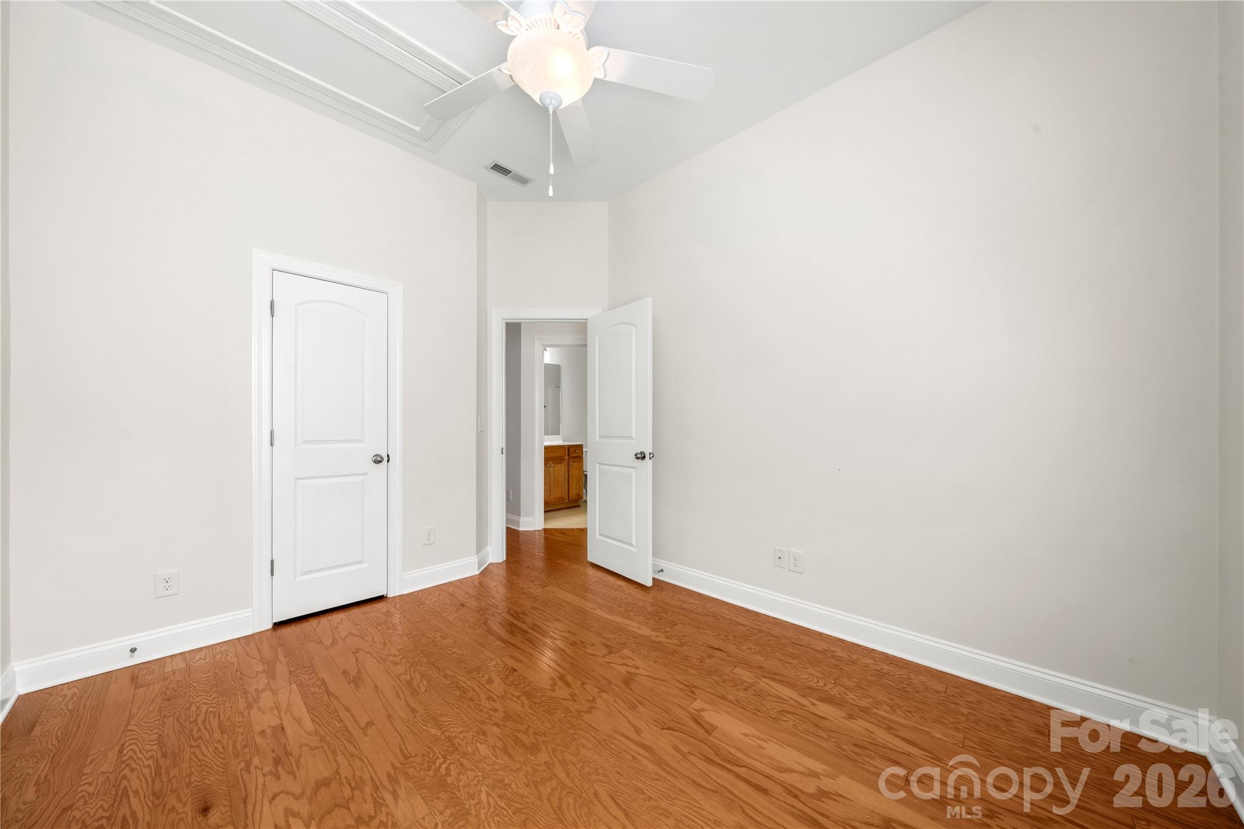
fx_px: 415
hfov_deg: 112.6
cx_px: 622
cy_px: 414
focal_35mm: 12
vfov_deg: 90.0
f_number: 10
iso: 200
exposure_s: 1/1.25
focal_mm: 12
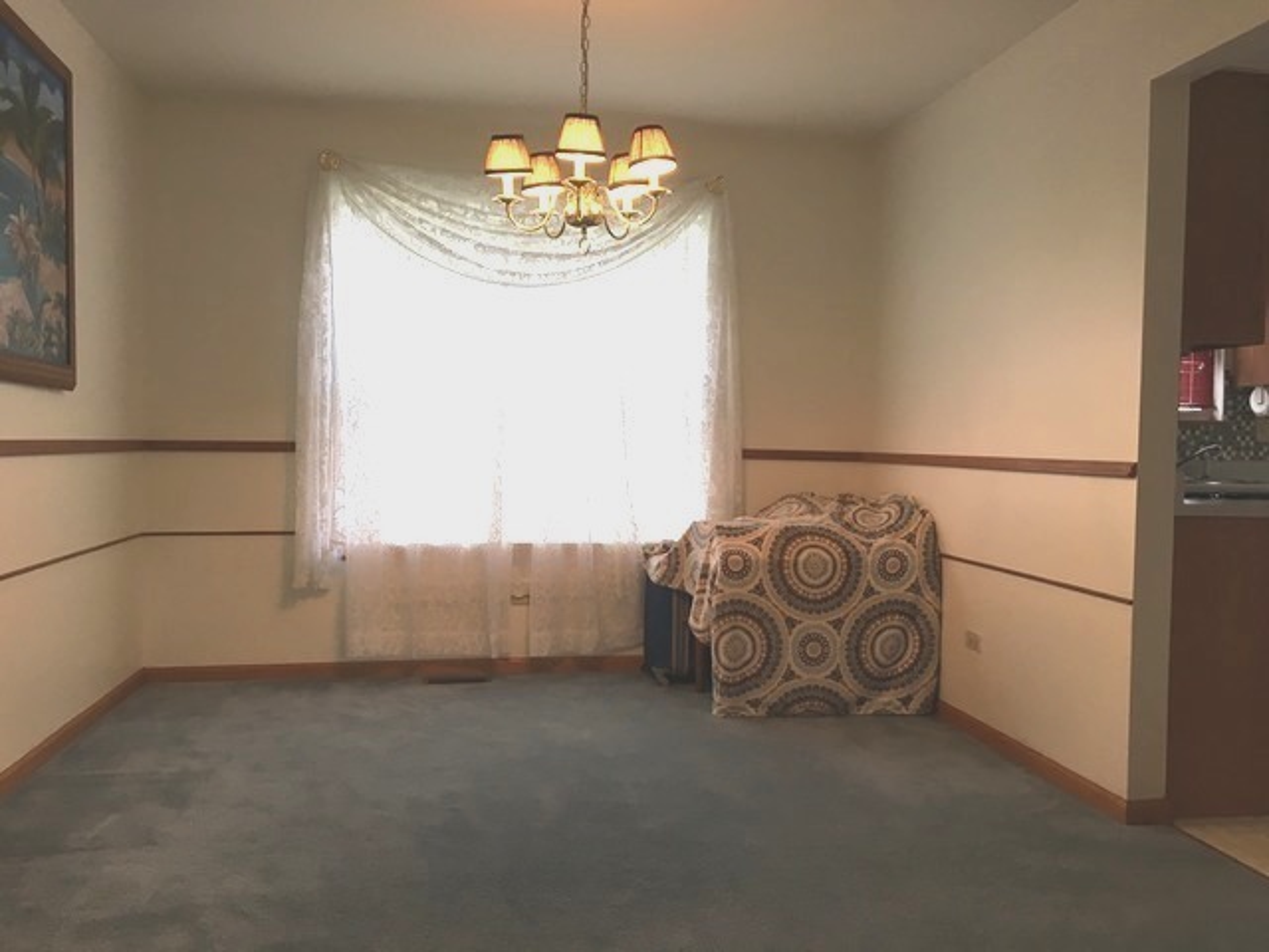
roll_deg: -0.9
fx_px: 1063
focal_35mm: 29
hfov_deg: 61.7
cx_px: 634
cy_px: 476
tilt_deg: -1.4
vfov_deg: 48.2
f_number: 2.2
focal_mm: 4.15
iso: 25
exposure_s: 1/30
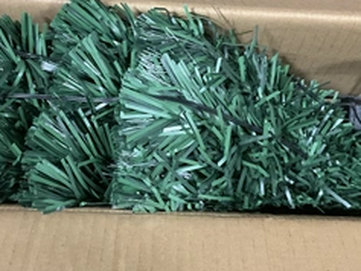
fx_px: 511
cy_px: 114
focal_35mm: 49
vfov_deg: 29.7
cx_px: 148
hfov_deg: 38.8
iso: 500
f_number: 1.8
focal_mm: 3
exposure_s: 1/30
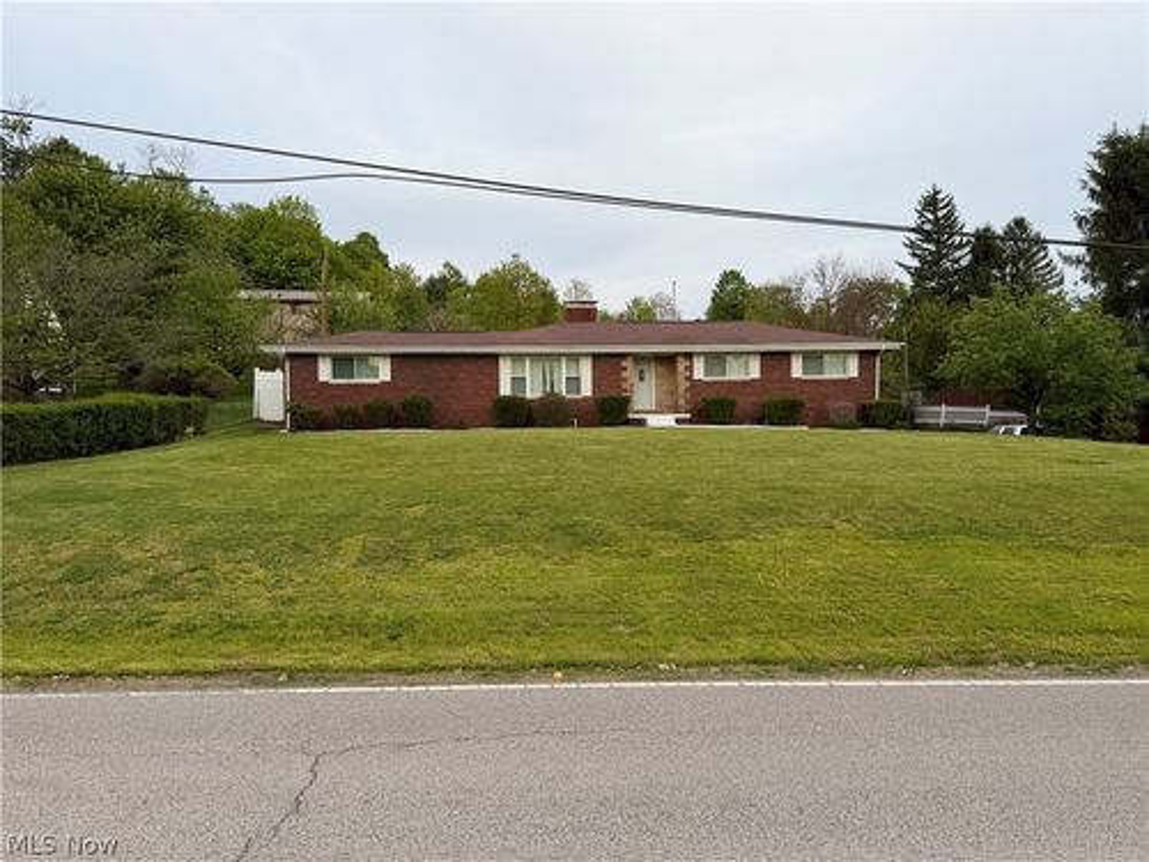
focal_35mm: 24
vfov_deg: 56.8
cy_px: 431
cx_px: 574
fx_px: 797
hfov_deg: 71.6
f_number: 1.78
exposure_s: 1/532
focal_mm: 6.76
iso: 80
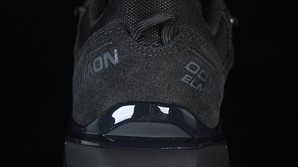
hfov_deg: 26.9
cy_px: 84
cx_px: 149
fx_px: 624
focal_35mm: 79
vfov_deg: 15.3
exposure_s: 1/50
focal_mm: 50
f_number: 6.3
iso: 160
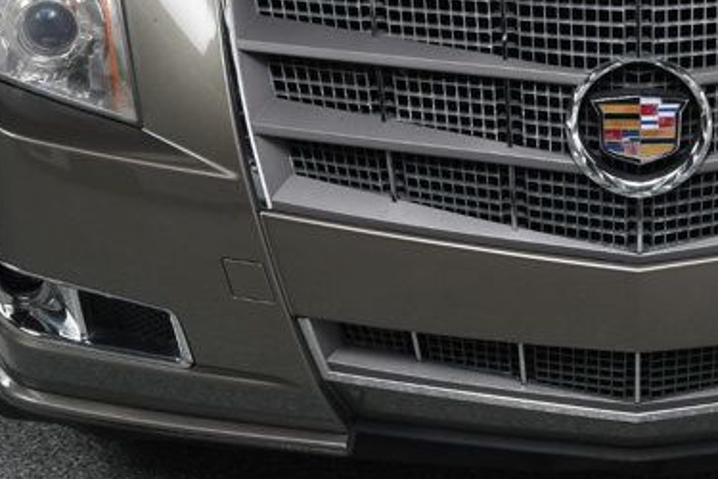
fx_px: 2453
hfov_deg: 16.5
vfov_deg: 10.9
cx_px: 601
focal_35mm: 123
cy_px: -165
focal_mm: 30
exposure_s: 1/160
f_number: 11
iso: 100
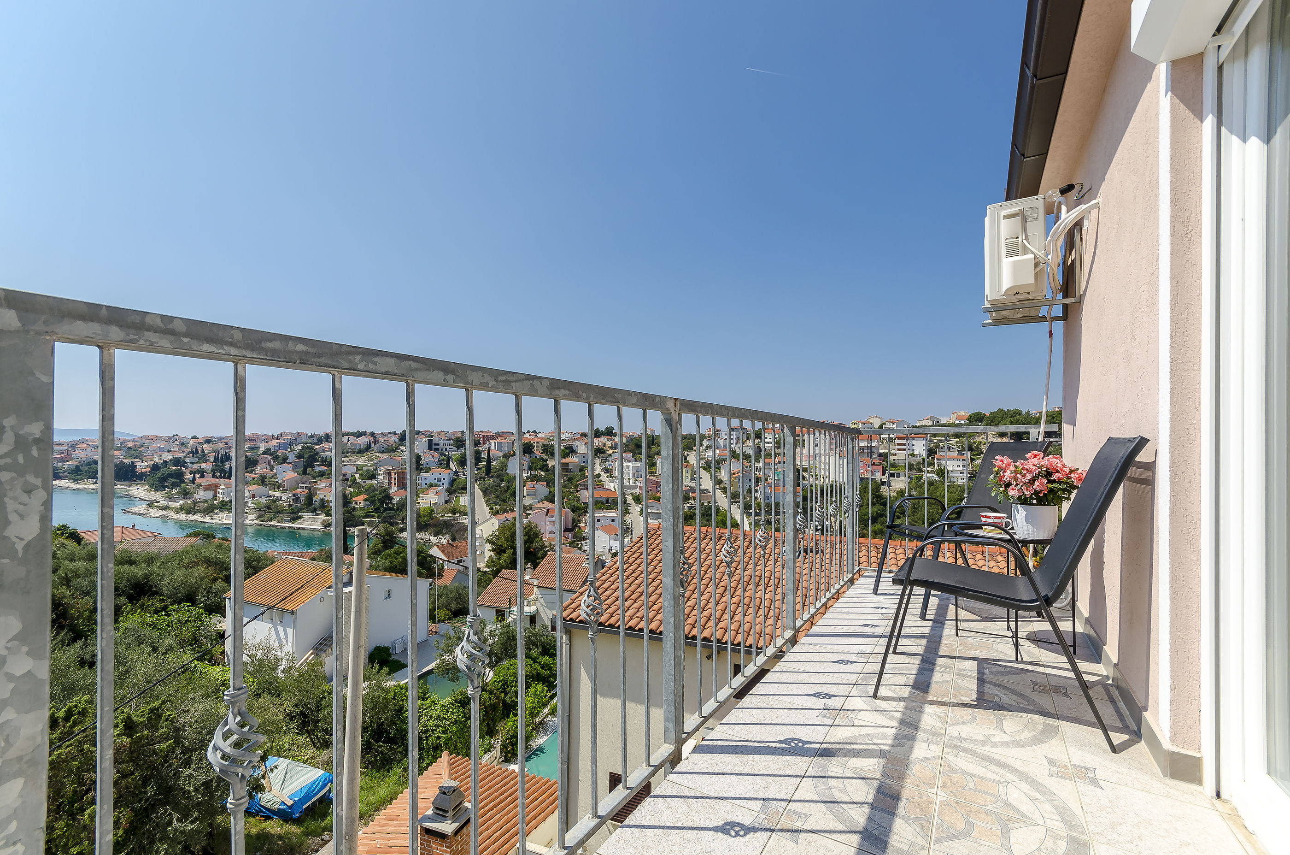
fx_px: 536
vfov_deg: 77.1
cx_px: 645
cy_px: 428
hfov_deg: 100.5
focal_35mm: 15
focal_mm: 10
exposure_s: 1/250
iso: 100
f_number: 11
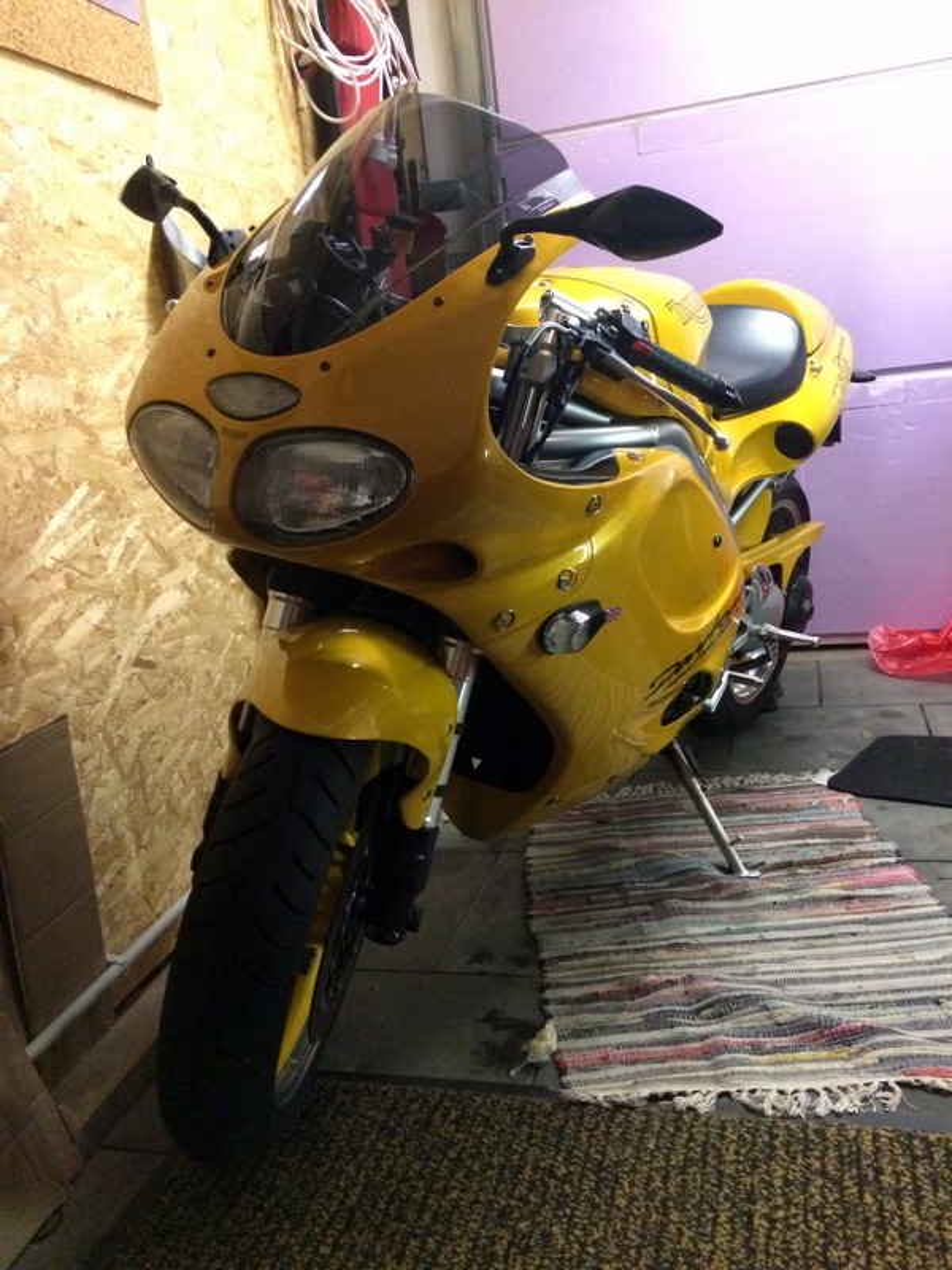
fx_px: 1063
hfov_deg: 48.2
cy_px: 635
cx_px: 476
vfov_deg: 61.7
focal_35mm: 29
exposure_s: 1/17
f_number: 2.2
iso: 640
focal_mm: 4.15
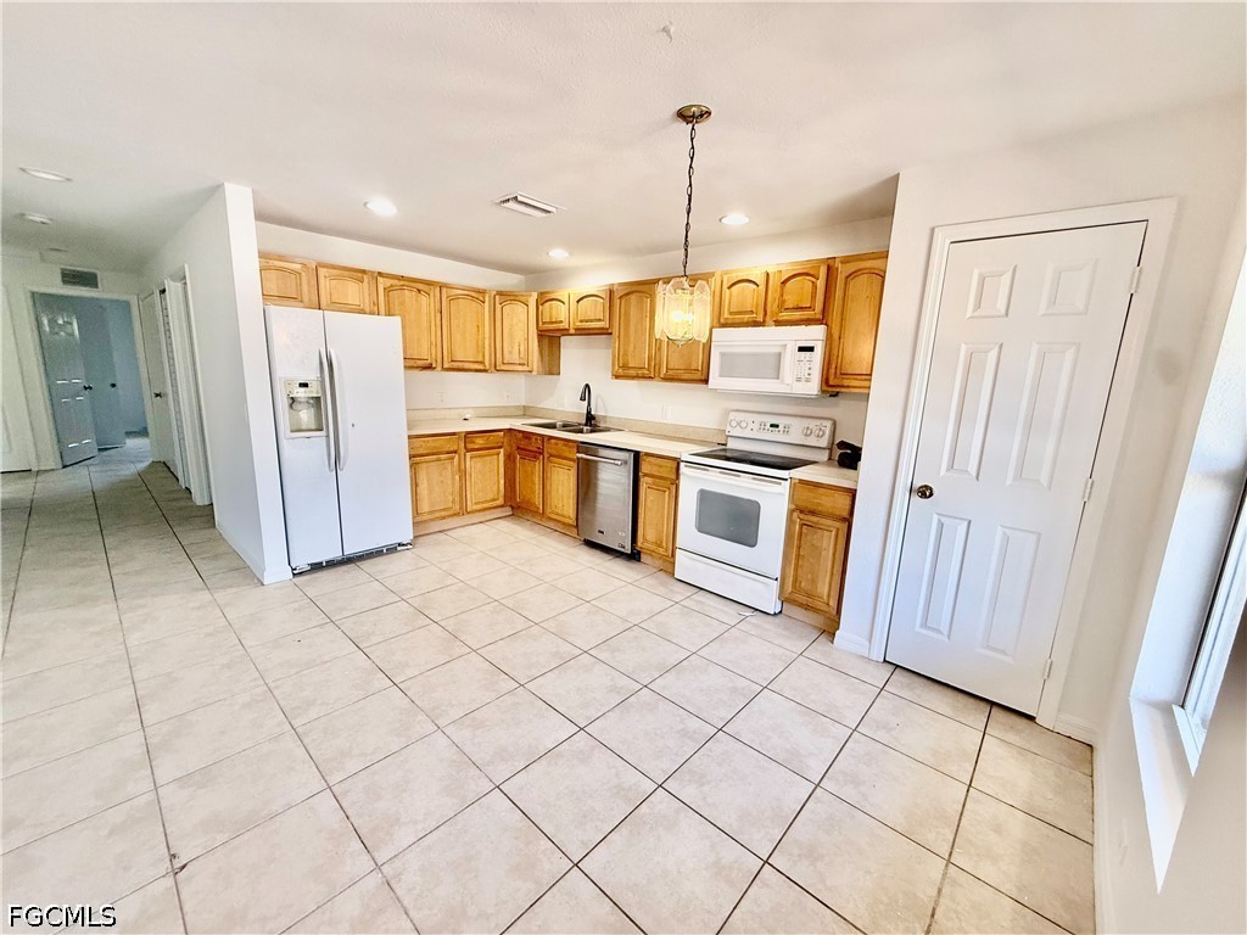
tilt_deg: -10.8
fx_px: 504
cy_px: 468
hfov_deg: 102.1
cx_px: 624
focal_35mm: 14
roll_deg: -2.1
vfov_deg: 85.7
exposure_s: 1/120
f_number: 2.2
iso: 200
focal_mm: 2.22
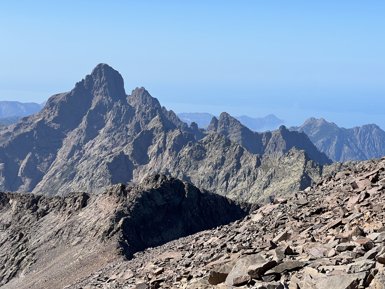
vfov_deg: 19.1
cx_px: 192
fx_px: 856
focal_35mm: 77
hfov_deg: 25.3
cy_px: 144
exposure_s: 1/881
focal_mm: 9
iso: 32
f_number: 2.8
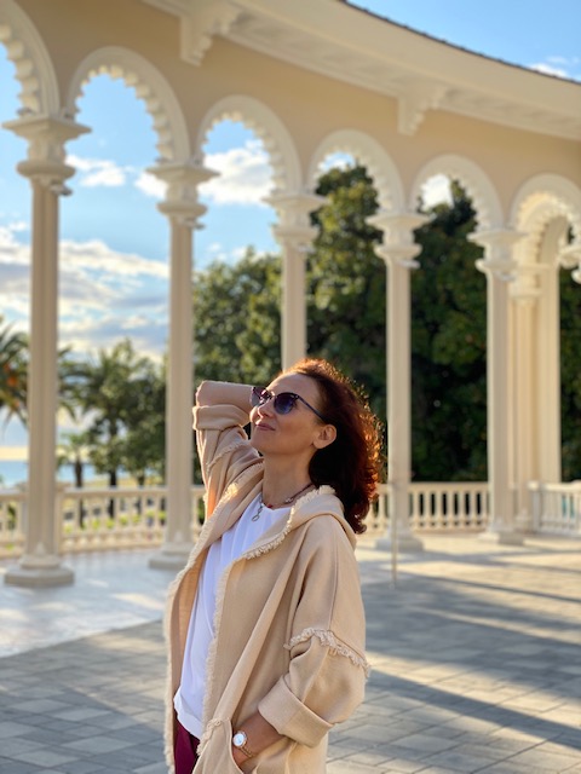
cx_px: 290
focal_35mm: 52
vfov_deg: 36.8
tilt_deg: +5.3
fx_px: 1164
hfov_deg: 28.0
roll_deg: -0.4
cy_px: 387
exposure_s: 1/375
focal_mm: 6
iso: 20
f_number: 2
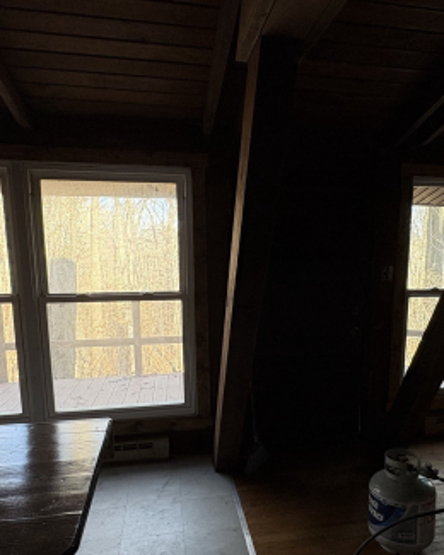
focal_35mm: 28
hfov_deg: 51.2
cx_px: 264
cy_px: 323
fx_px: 460
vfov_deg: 61.9
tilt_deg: -9.5
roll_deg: -0.1
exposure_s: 1/99
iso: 160
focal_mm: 2.22
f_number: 2.2
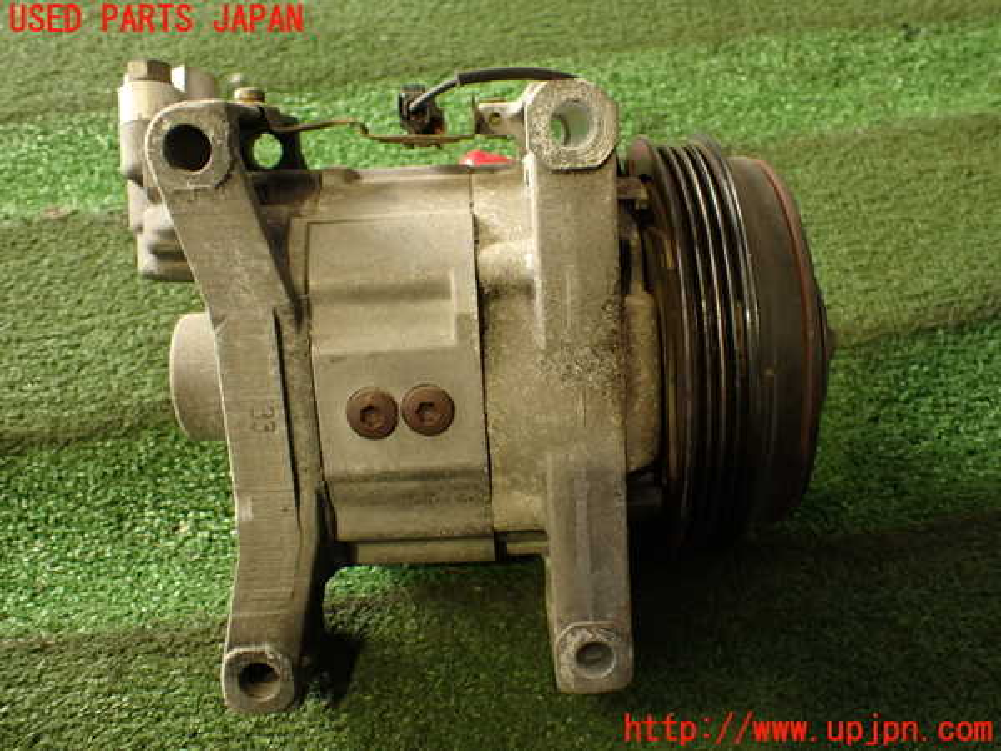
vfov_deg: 44.2
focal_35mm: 32
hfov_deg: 56.8
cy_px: 376
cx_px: 500
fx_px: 925
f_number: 2.4
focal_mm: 5.79
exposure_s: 1/30
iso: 200
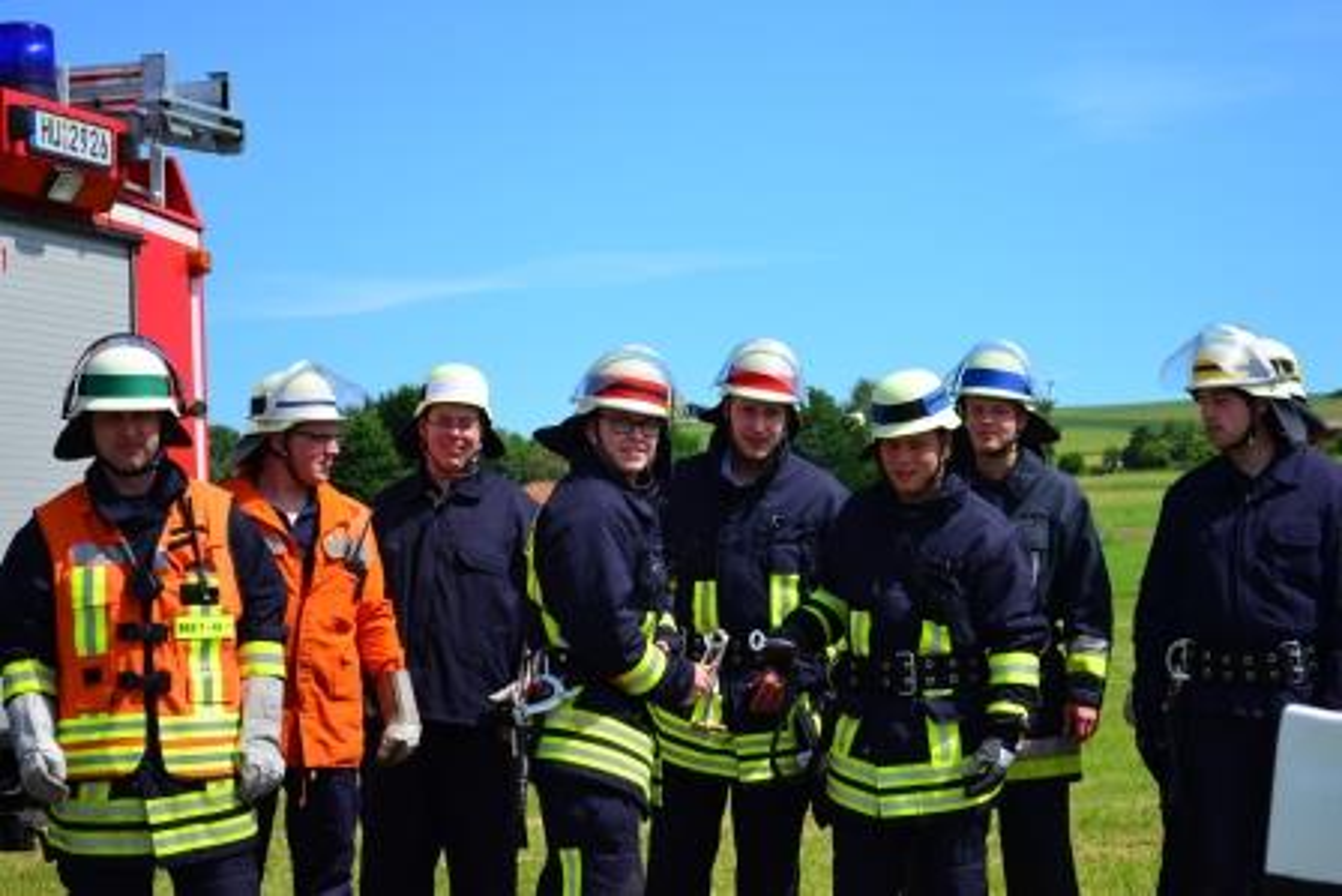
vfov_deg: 16.6
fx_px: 3076
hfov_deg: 24.6
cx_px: 671
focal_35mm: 82
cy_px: 448
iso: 320
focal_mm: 55
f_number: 5.6
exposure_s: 1/1250
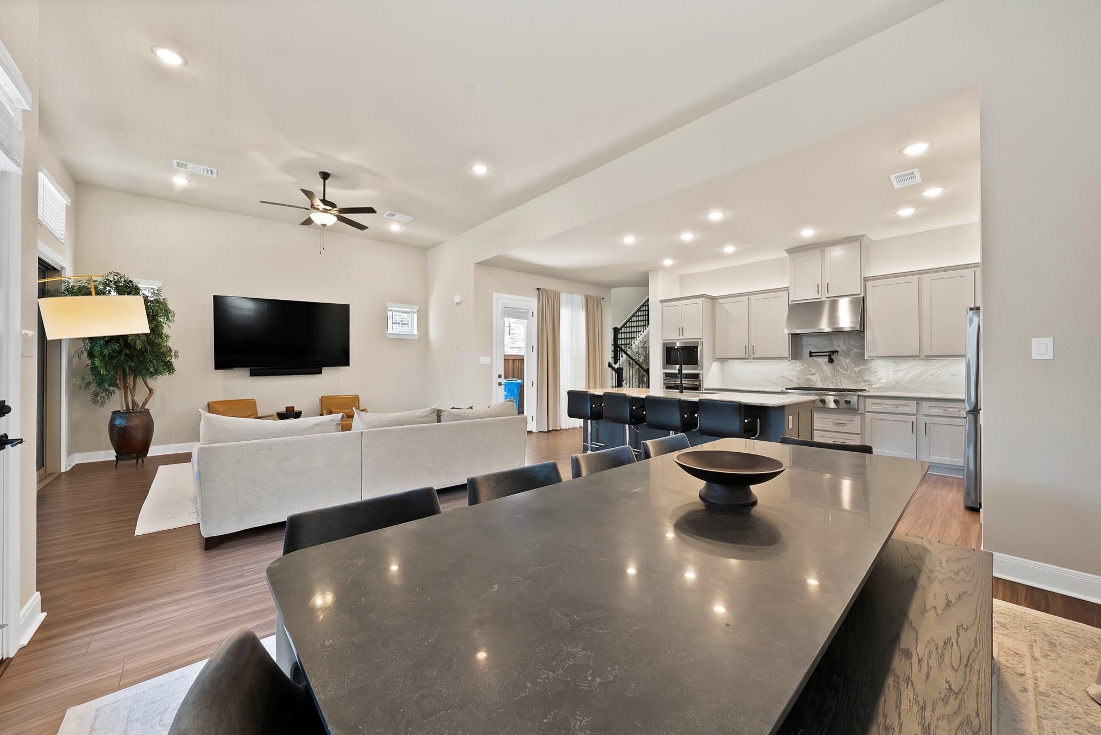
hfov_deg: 112.6
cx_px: 550
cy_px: 368
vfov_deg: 90.1
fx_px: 367
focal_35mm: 12
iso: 640
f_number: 9
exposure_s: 1/2.5
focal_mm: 12
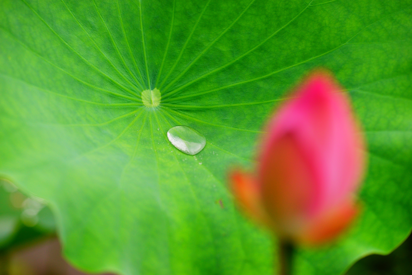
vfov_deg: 9.1
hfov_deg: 13.7
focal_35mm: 150
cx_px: 206
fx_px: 1717
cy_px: 138
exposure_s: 1/250
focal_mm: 150
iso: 400
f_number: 4
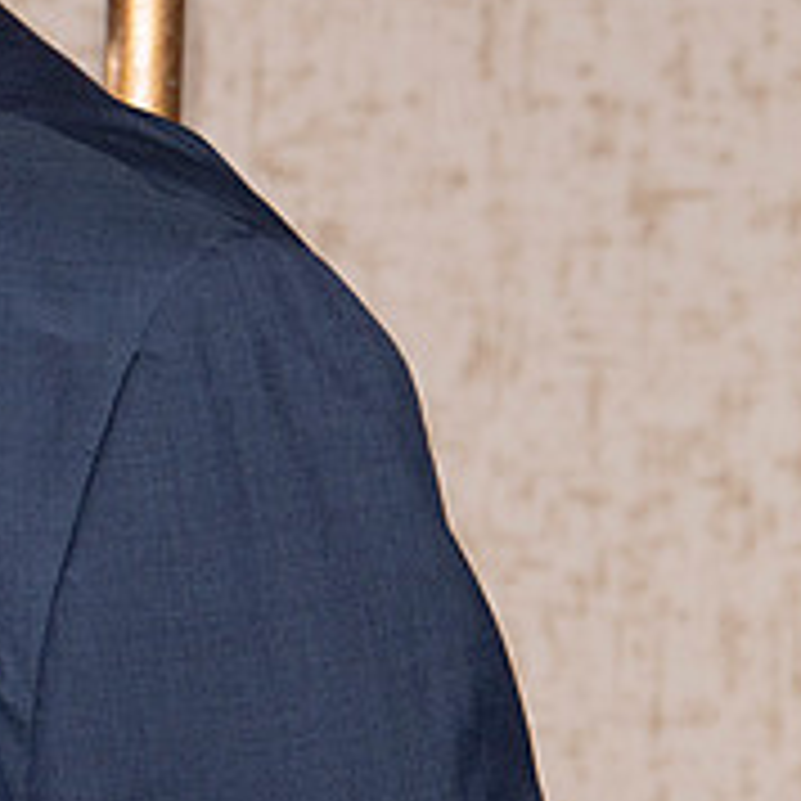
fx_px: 10864
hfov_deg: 4.2
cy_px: 268
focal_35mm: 415
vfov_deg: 4.2
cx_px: -423
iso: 1000
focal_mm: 150
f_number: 10
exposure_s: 1/160
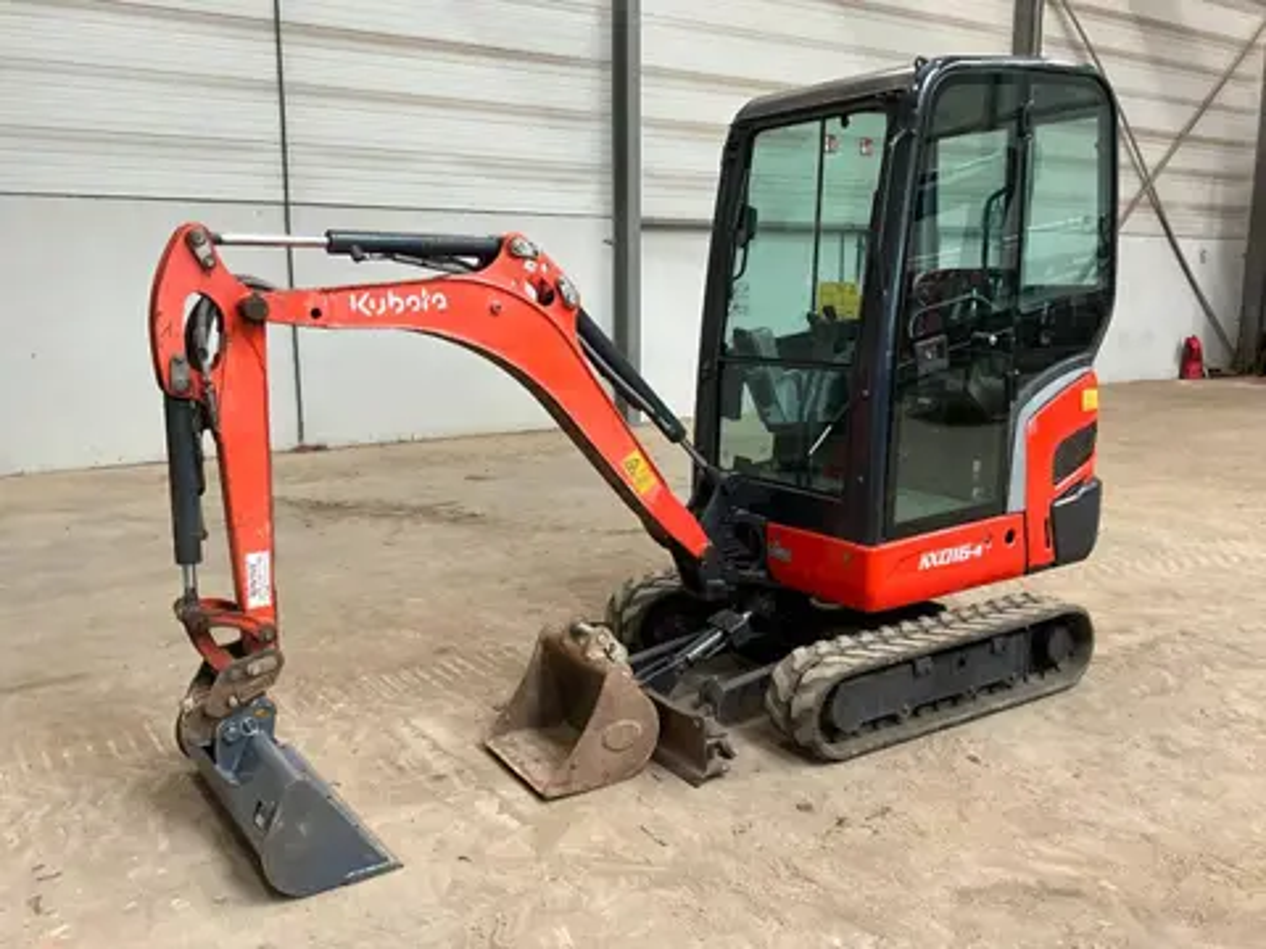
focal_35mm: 29
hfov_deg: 61.7
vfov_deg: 48.2
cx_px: 633
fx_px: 1061
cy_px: 474
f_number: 1.8
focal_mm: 3
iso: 125
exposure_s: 1/60
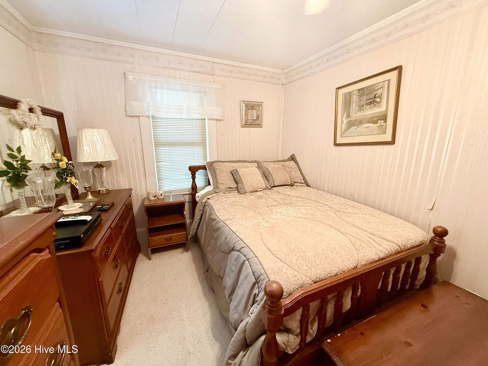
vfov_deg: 85.7
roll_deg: +0.6
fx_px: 197
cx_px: 244
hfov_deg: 102.1
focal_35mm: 14
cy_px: 183
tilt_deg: -11.3
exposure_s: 1/60
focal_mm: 2.22
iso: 400
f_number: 2.2
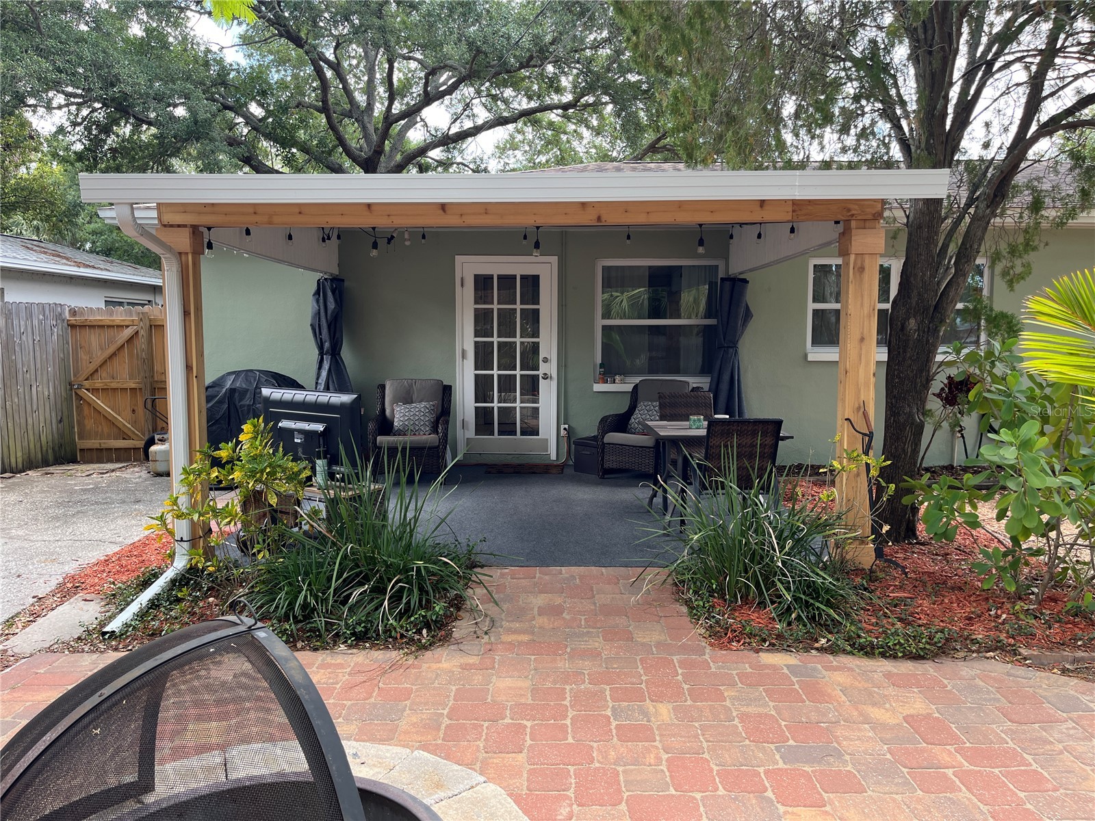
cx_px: 548
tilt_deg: -4.7
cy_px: 410
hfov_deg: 67.3
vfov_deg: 53.1
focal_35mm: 26
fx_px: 822
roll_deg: -0.6
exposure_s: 1/278
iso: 40
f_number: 1.6
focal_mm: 5.1
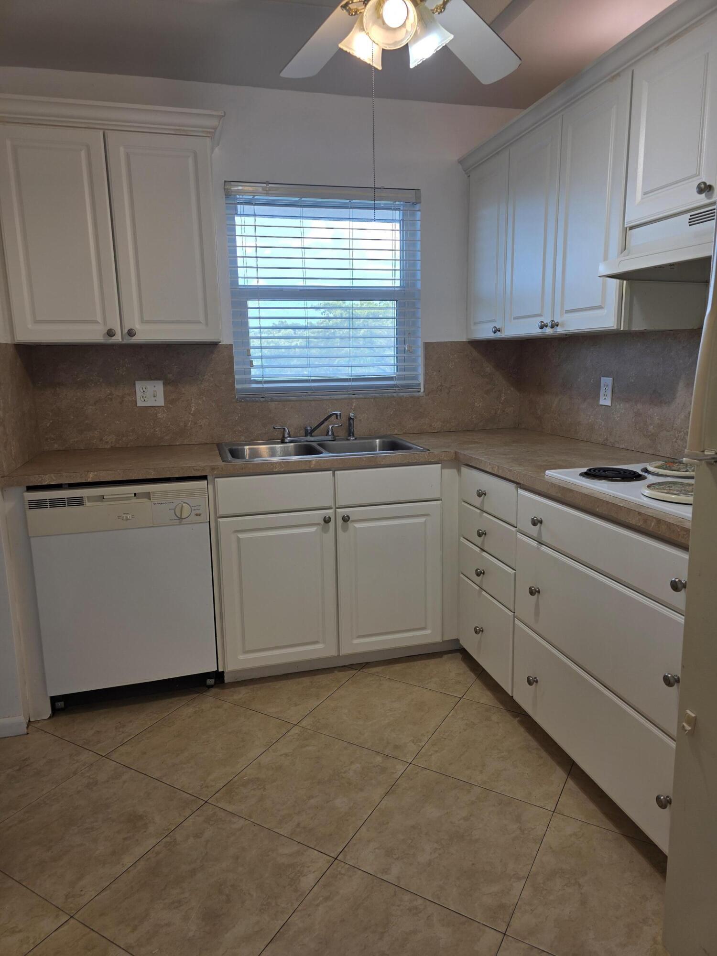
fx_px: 635
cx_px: 358
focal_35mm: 23
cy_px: 478
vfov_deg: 73.9
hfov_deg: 58.9
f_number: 1.7
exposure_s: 1/120
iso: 32
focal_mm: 6.3
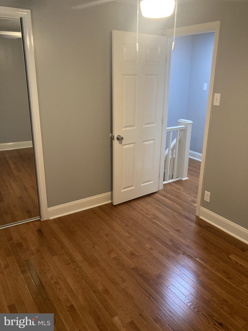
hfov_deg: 49.7
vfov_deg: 63.4
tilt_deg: -17.4
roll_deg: -1.5
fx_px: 267
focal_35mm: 28
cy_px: 166
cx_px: 124
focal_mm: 3.99
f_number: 1.8
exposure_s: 1/60
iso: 200
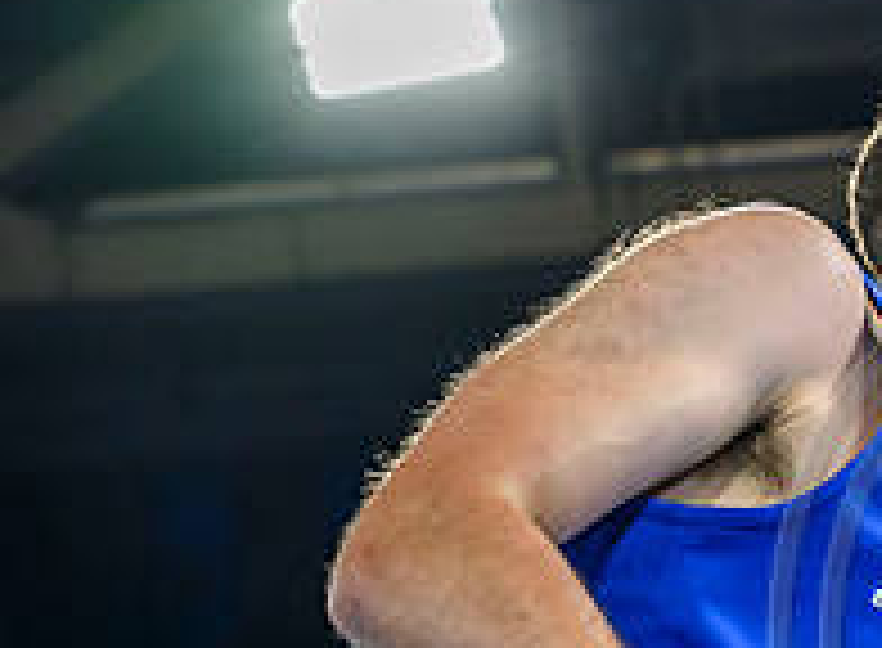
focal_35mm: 181
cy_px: 559
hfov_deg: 10.5
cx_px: 1486
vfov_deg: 8.1
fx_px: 4578
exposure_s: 1/1600
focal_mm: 53
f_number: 3.2
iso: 2000
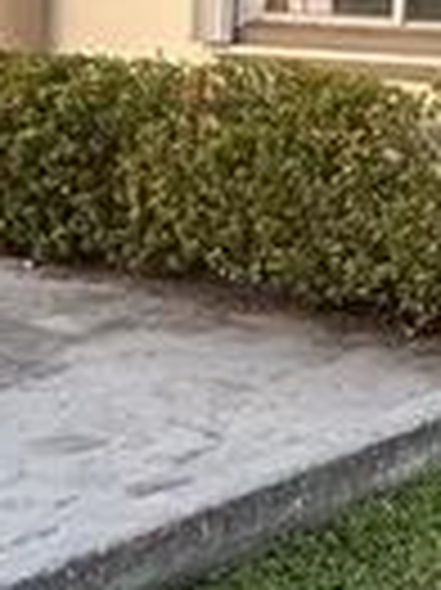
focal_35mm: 91
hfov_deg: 15.6
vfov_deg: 21.6
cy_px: 290
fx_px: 1548
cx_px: 522
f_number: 2.2
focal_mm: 2.22
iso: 50
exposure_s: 1/99
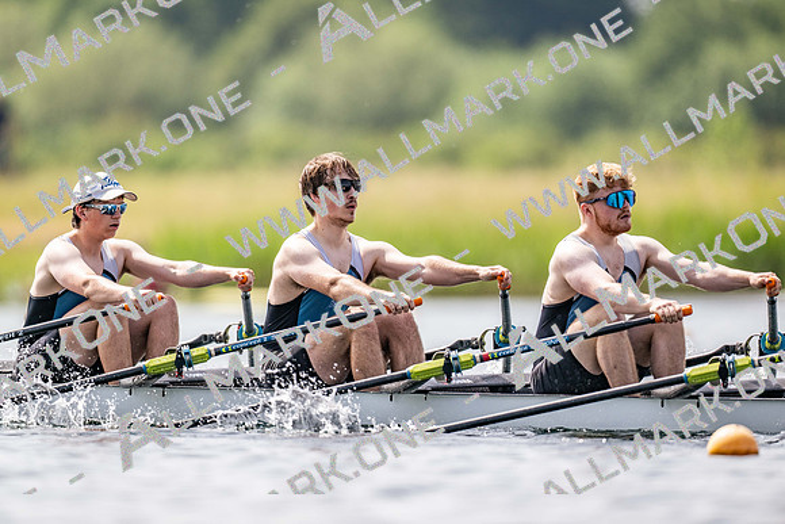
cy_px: 262
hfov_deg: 3.4
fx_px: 13086
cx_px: 392
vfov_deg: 2.3
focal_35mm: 600
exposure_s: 1/2500
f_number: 4
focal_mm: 600
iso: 220
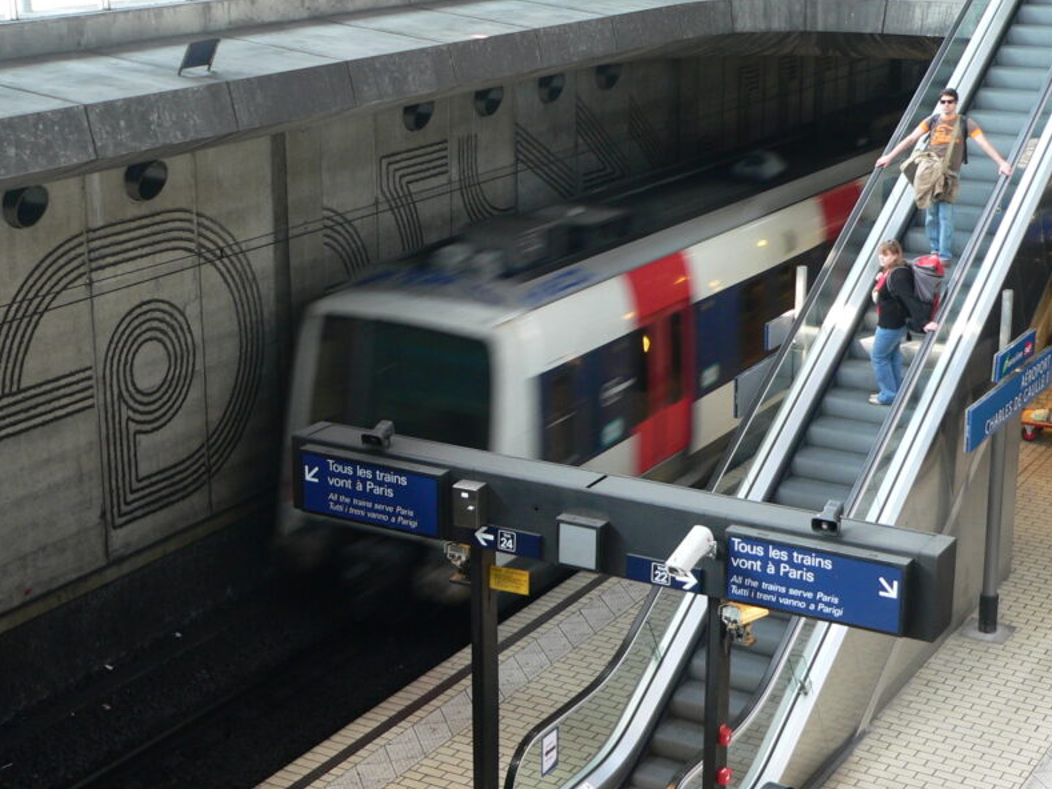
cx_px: 567
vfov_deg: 24.0
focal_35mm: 61
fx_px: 1854
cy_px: 387
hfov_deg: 31.7
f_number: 2.8
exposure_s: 1/25
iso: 100
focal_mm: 7.8
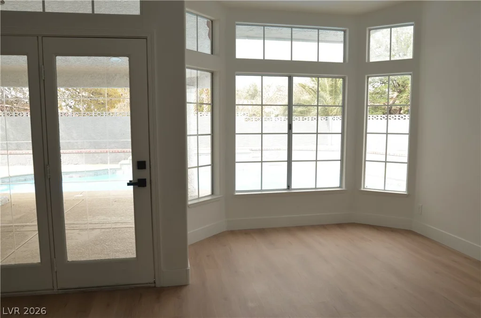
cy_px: 159
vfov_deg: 47.7
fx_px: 360
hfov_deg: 67.5
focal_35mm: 27
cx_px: 240
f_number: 5.6
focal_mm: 18
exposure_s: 1/125
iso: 200
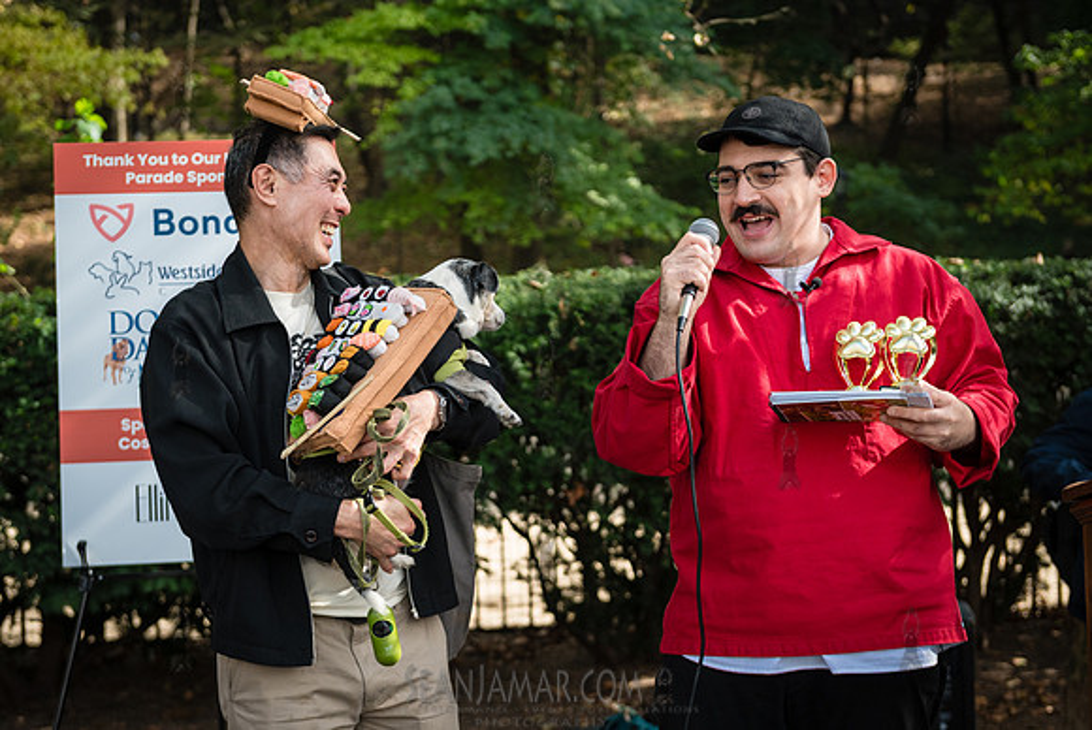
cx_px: 496
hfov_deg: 31.7
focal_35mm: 63
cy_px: 397
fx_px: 1920
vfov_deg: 21.5
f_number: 4
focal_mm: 58
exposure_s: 1/1250
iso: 1000
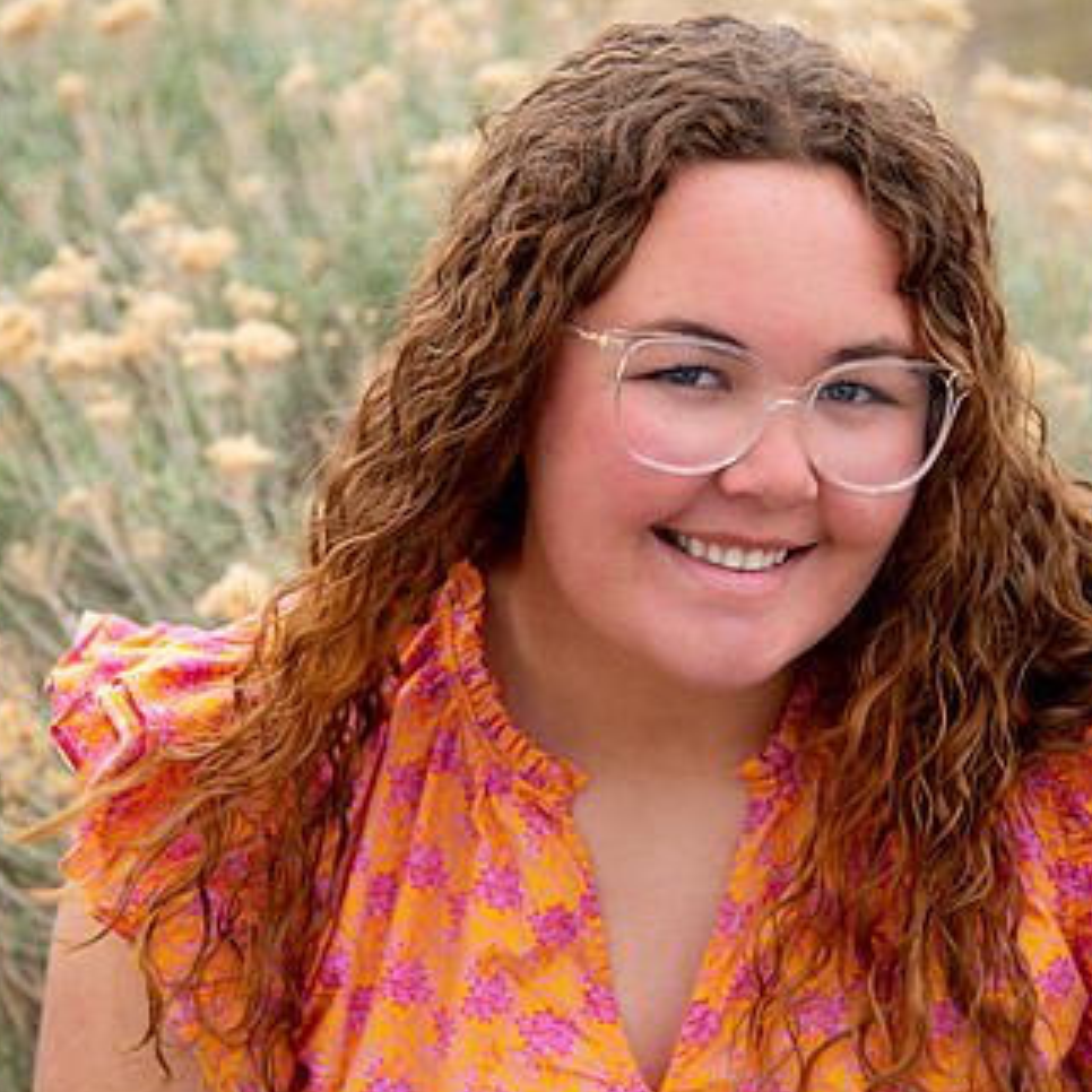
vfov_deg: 17.2
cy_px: 566
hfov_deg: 17.2
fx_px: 3605
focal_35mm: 101
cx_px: 607
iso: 200
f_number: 4
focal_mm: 66
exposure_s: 1/160
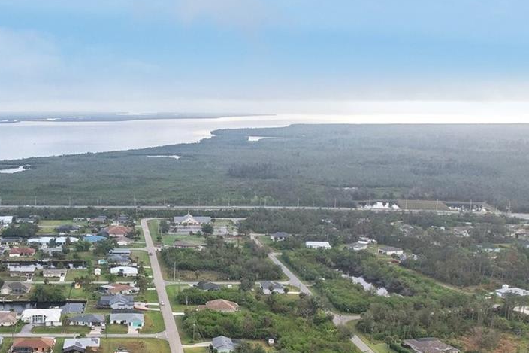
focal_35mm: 50
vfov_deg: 26.7
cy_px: 251
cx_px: 97
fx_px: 735
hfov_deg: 38.0
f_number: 2.8
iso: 110
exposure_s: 1/1000
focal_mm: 8.4
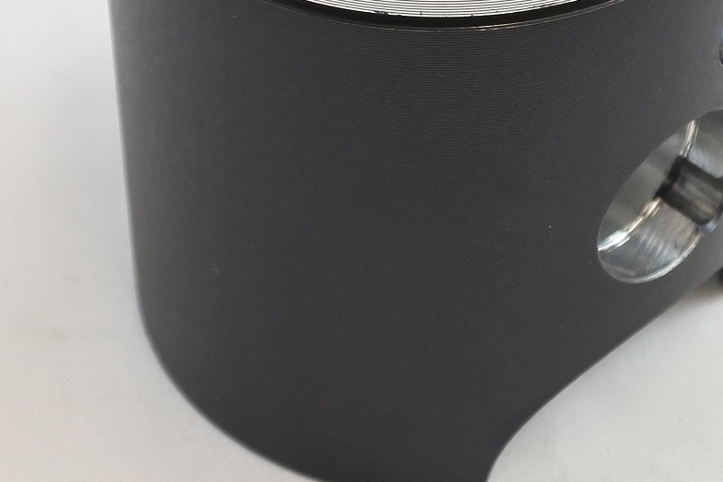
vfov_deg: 13.9
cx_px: 438
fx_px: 1948
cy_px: 13
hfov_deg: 21.0
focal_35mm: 97
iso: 400
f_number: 4.2
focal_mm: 14.7
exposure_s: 1/125
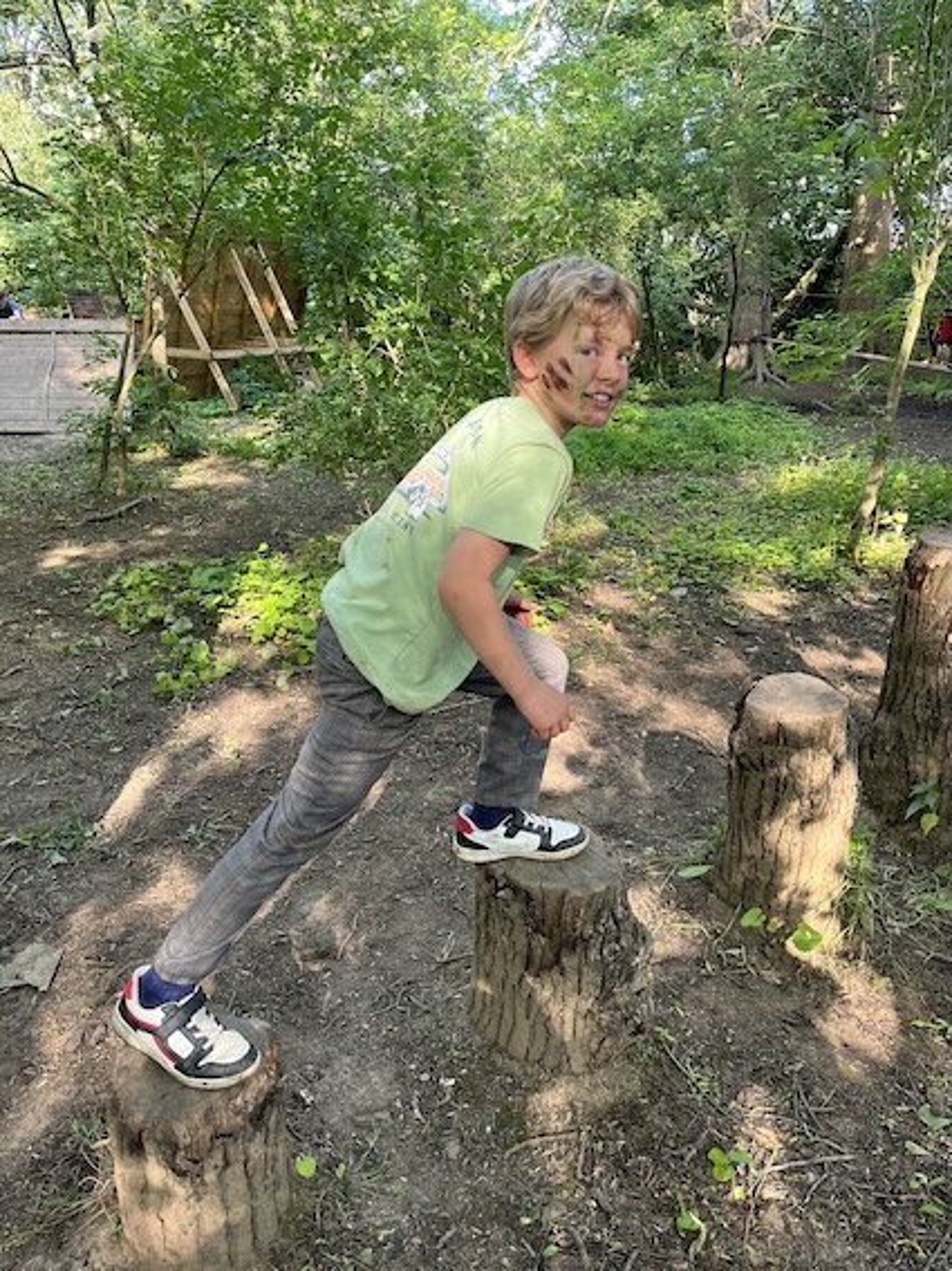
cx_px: 476
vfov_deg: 67.3
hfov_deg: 53.0
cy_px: 636
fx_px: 954
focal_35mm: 26
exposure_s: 1/121
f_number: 1.6
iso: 100
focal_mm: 5.1
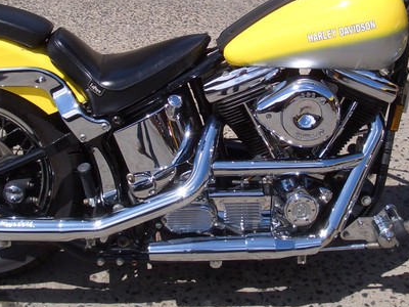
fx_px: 827
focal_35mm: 70
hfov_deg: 27.7
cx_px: 232
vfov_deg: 20.8
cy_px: 69
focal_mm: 5.8
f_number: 4.3
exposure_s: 1/640
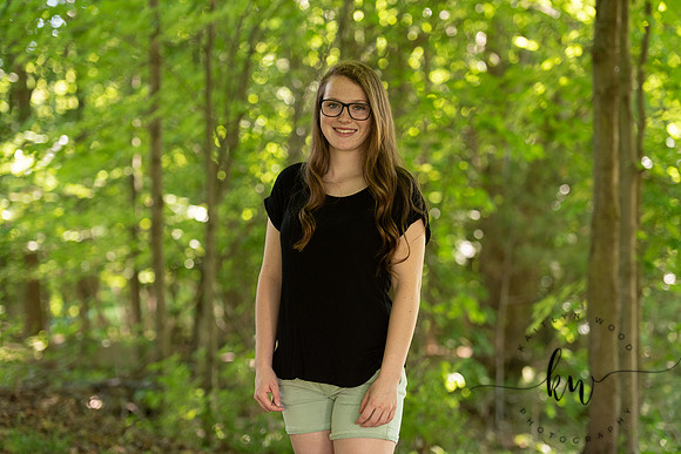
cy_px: 227
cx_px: 340
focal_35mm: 100
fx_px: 1892
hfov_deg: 20.4
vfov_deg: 13.7
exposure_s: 1/200
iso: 400
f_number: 2.8
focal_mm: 100
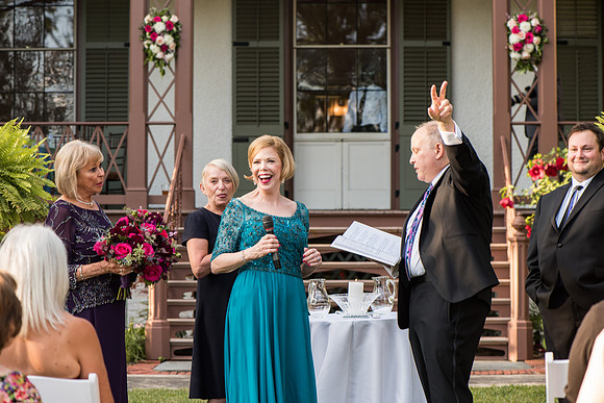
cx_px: 302
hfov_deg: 19.5
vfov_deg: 13.0
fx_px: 1762
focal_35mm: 105
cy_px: 202
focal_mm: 105
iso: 200
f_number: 2.8
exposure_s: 1/160
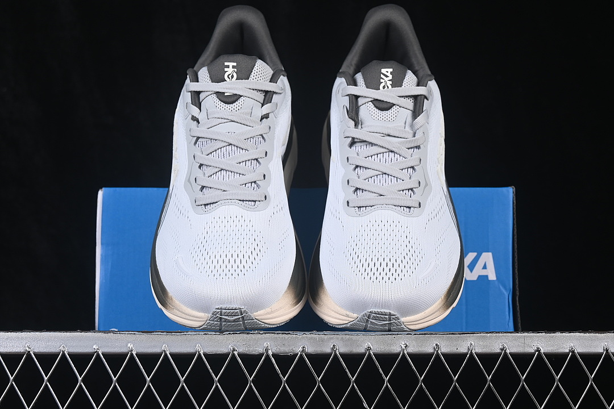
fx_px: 1279
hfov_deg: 27.0
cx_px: 307
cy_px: 204
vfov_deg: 18.2
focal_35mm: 75
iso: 160
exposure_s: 1/80
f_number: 8
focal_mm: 50
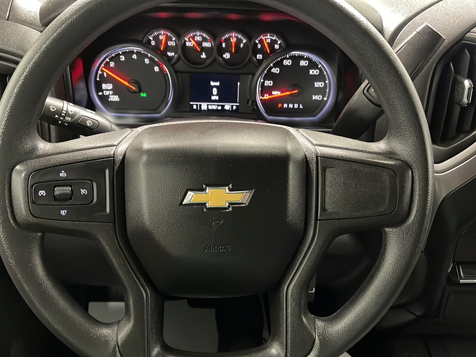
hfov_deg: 63.4
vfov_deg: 49.7
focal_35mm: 28
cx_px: 238
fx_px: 385
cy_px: 178
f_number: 1.6
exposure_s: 1/40
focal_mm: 5.1
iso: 800
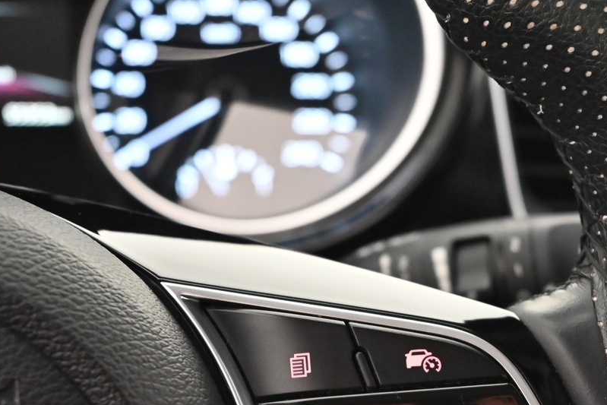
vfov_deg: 17.3
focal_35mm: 77
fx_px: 1298
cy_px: 409
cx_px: 399
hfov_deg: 26.2
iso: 8000
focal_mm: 38
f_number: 5.3
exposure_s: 1/60
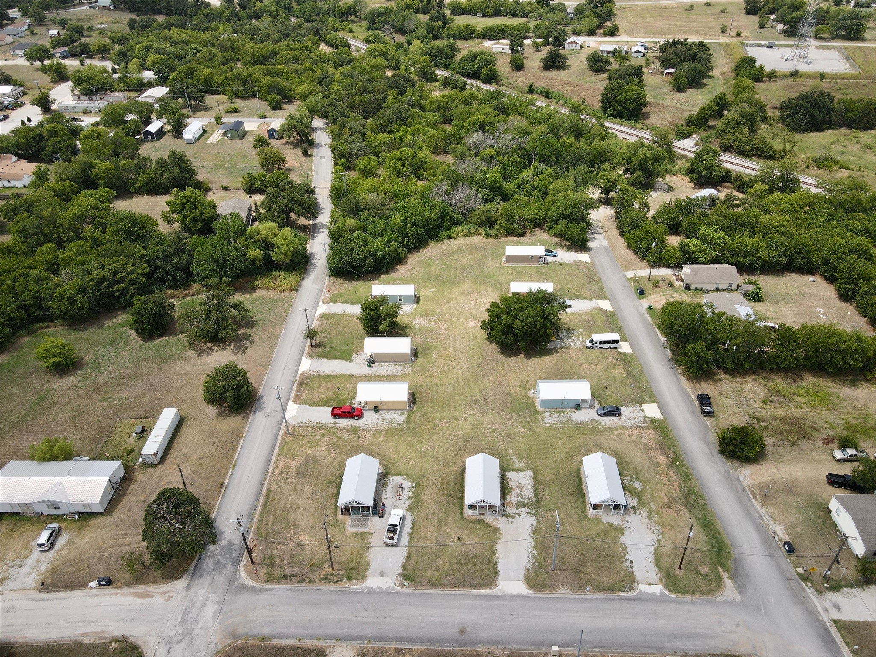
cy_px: 328
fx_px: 607
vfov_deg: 56.8
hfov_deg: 71.6
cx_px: 438
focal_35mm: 24
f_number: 2.8
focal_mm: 4.5
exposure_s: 1/725
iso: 100
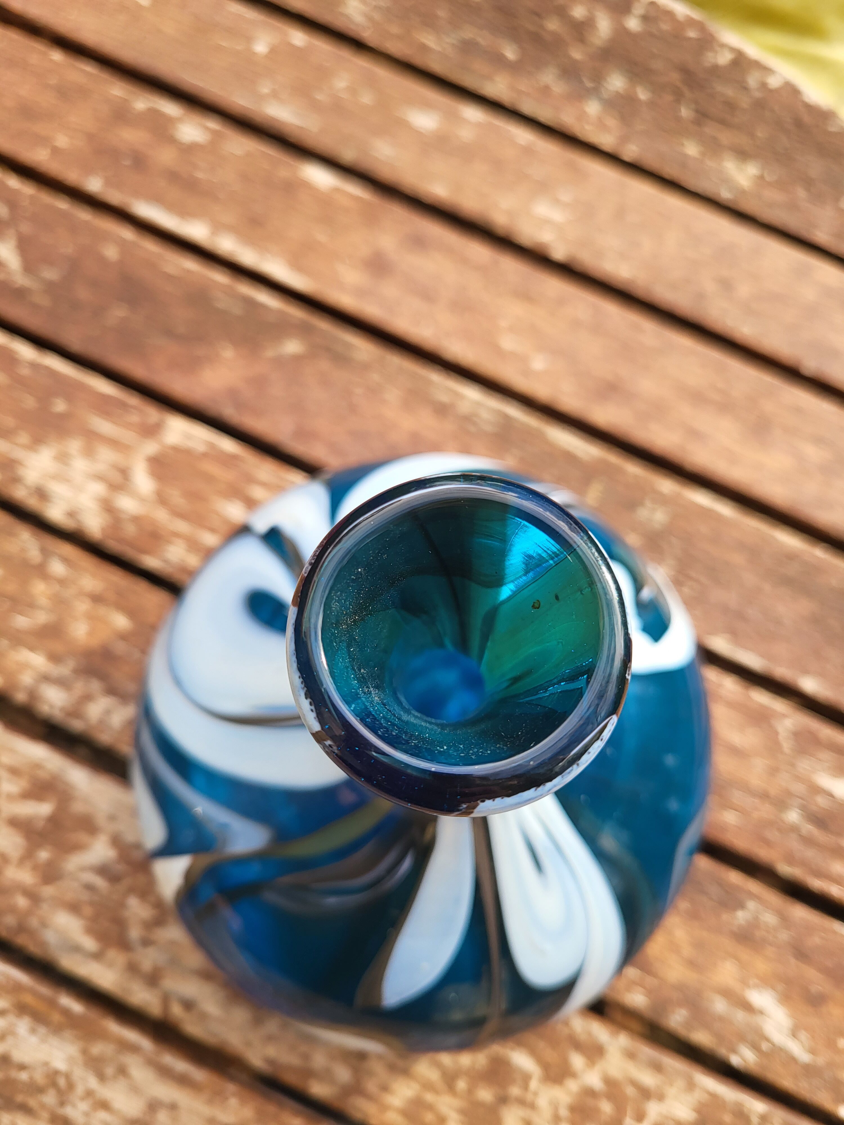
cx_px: 422
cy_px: 562
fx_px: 845
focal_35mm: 26
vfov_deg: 67.3
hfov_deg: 53.1
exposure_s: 1/345
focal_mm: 5.4
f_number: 1.8
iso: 40
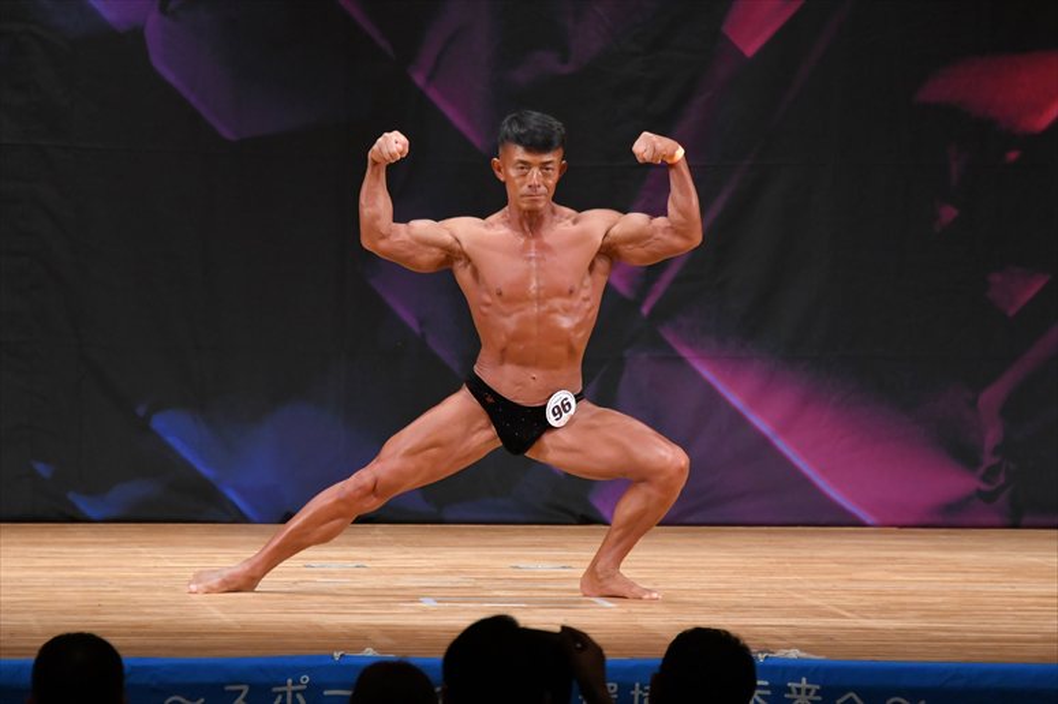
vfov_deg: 4.8
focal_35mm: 285
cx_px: 529
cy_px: 352
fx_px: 8372
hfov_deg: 7.2
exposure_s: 1/400
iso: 3200
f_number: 5.6
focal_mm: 190
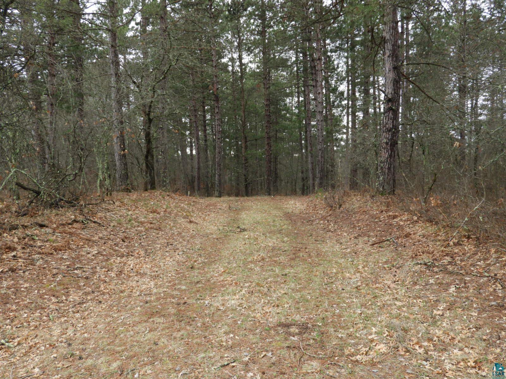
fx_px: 482
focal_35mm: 33
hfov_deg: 55.4
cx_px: 253
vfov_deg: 42.9
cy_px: 190
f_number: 3.6
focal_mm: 5.9
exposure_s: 1/125
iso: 100
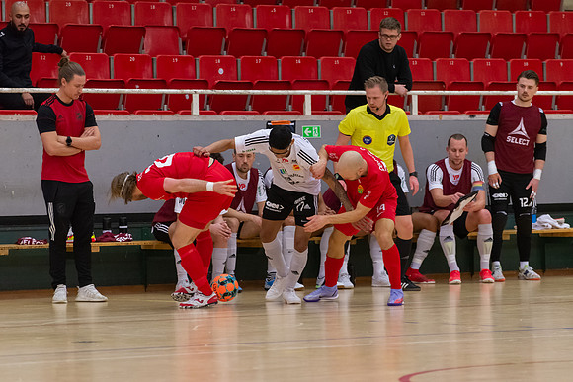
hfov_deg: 9.1
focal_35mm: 225
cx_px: 286
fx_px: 3585
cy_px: 191
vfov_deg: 6.1
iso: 4500
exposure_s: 1/640
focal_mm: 210
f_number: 5.3
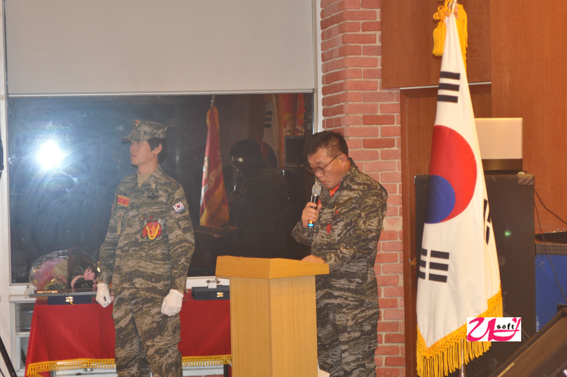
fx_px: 1652
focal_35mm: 105
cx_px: 284
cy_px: 188
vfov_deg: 13.0
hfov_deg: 19.5
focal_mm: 70
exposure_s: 1/60
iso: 800
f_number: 2.8
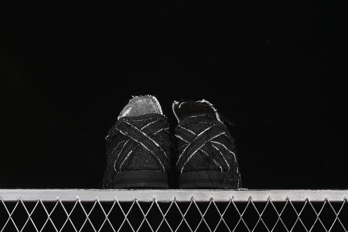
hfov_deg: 27.0
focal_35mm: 75
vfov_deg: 18.2
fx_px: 725
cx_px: 174
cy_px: 116
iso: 160
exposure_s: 1/50
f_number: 6.3
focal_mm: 50
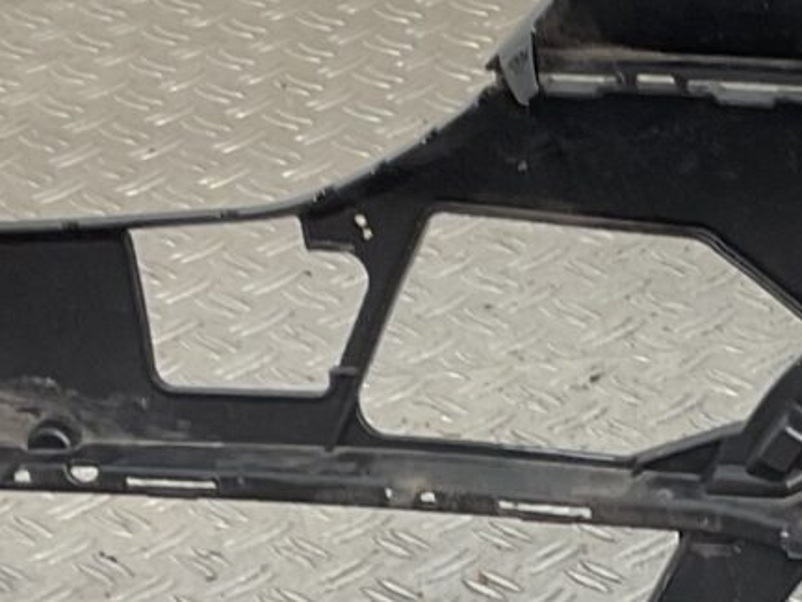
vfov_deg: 8.5
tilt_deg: -30.8
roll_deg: +6.4
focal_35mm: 172
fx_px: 3985
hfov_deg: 11.3
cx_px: 860
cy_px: 710
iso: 16
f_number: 1.8
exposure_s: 1/100
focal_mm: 3
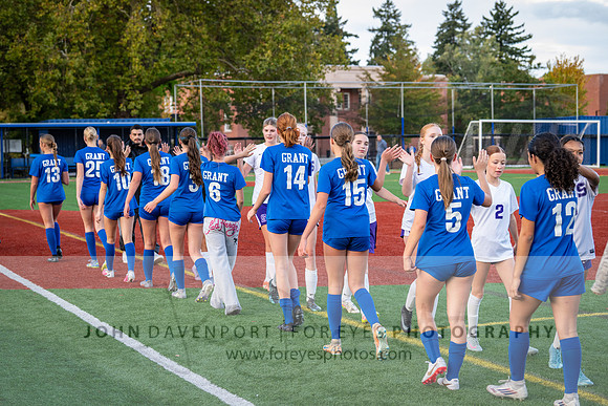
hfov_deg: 28.1
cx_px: 304
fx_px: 1216
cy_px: 203
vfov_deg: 18.9
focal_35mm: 72
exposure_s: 1/250
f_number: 4.5
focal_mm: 72
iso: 800
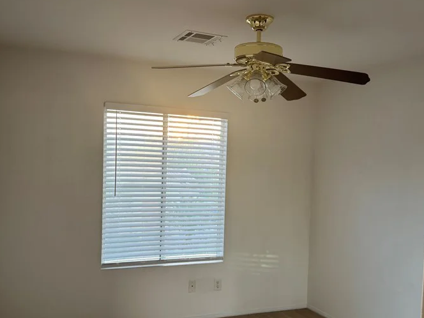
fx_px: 453
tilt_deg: -4.3
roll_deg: -1.9
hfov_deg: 50.1
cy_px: 195
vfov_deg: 38.5
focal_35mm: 37
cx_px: 219
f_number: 1.78
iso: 125
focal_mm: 6.76
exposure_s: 1/60
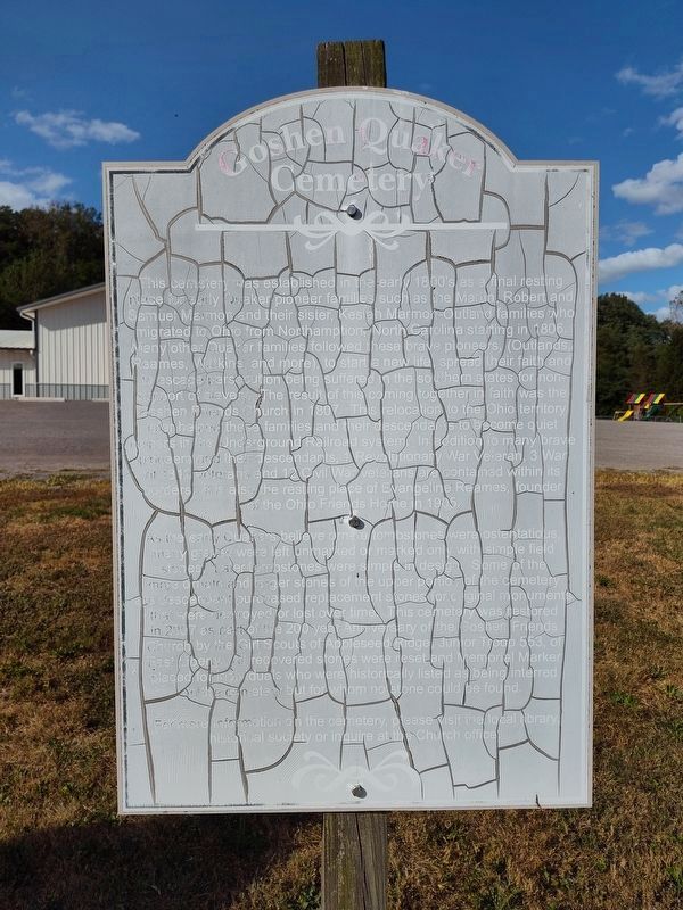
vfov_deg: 73.9
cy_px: 455
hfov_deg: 58.9
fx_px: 605
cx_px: 342
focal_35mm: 23
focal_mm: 5.56
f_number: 1.8
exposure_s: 1/2805
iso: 100
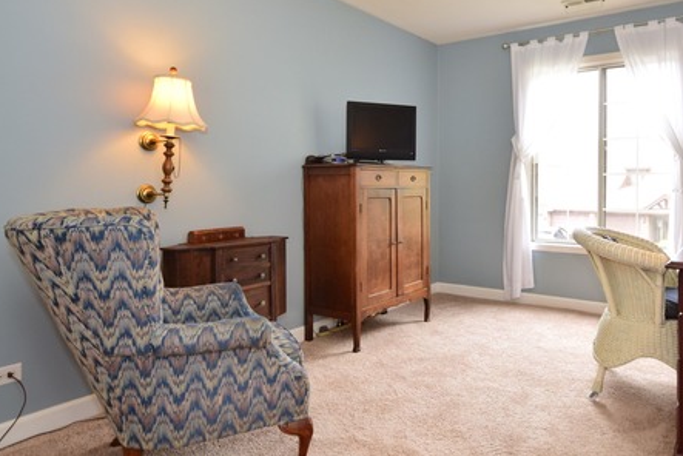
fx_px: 494
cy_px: 196
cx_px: 436
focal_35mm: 26
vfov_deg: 49.5
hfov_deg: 68.0
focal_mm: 12
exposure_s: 1/60
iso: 500
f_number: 6.3
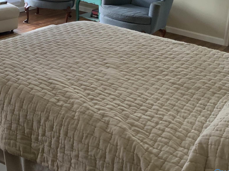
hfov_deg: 31.9
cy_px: 11
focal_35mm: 57
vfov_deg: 24.8
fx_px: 377
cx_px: 17
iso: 160
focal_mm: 3
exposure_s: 1/60
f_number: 1.8
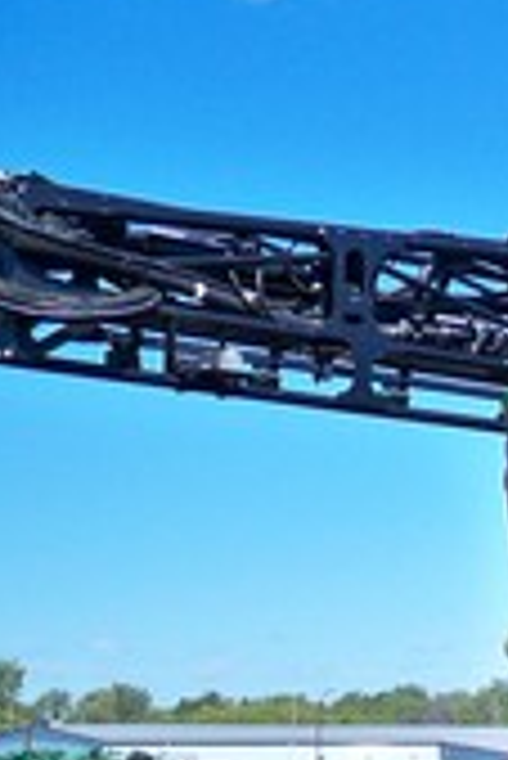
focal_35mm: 117
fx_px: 2471
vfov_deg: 17.2
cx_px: 1187
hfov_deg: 10.3
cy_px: 706
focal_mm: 6.3
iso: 64
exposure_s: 1/500
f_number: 3.1
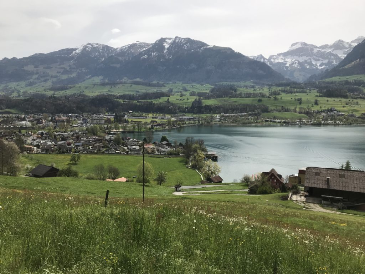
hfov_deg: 63.4
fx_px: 295
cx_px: 182
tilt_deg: -4.2
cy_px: 137
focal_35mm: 28
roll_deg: +0.0
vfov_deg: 49.7
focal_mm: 3.99
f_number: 1.8
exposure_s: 1/3690
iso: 20
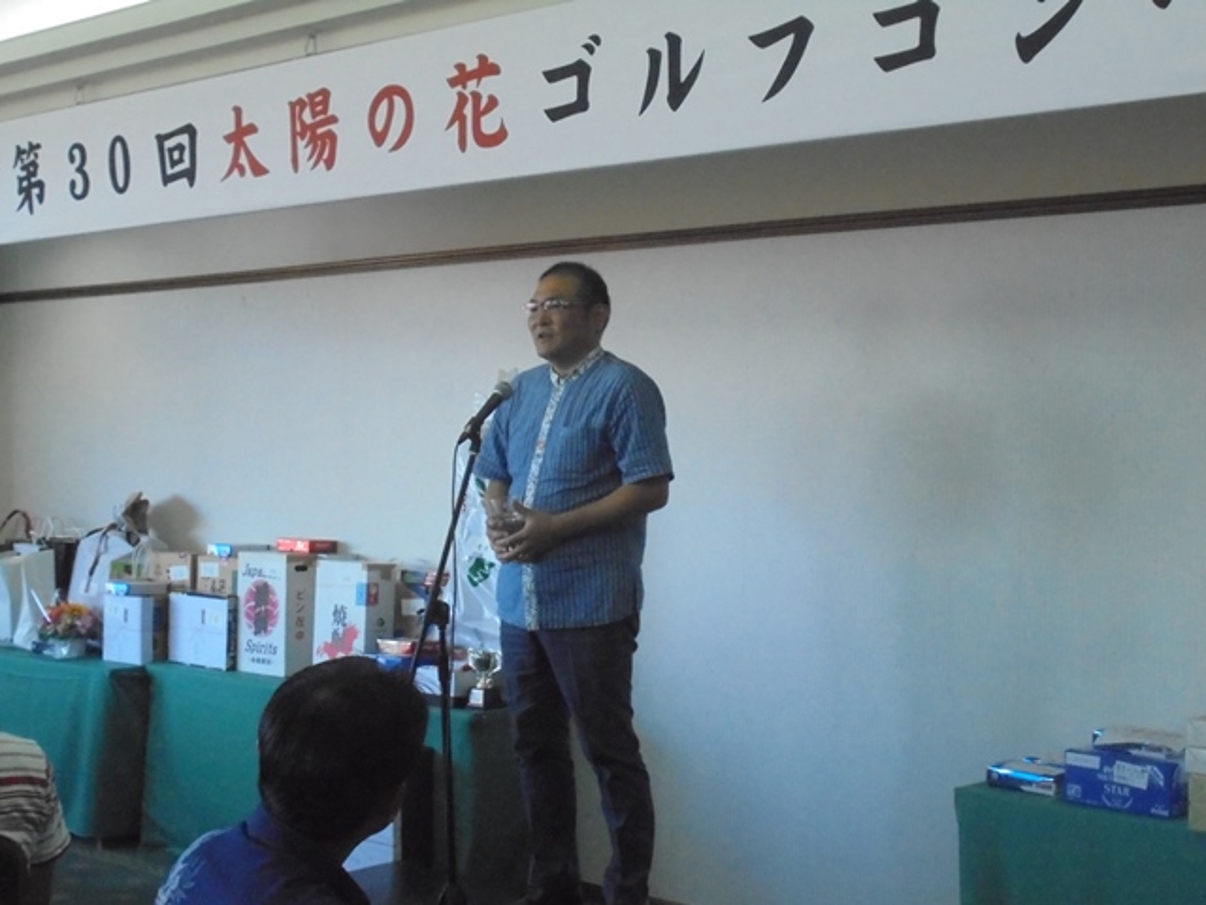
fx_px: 1707
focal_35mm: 49
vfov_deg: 29.7
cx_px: 603
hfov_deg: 38.9
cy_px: 452
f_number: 4.8
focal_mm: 8.9
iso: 800
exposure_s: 1/80
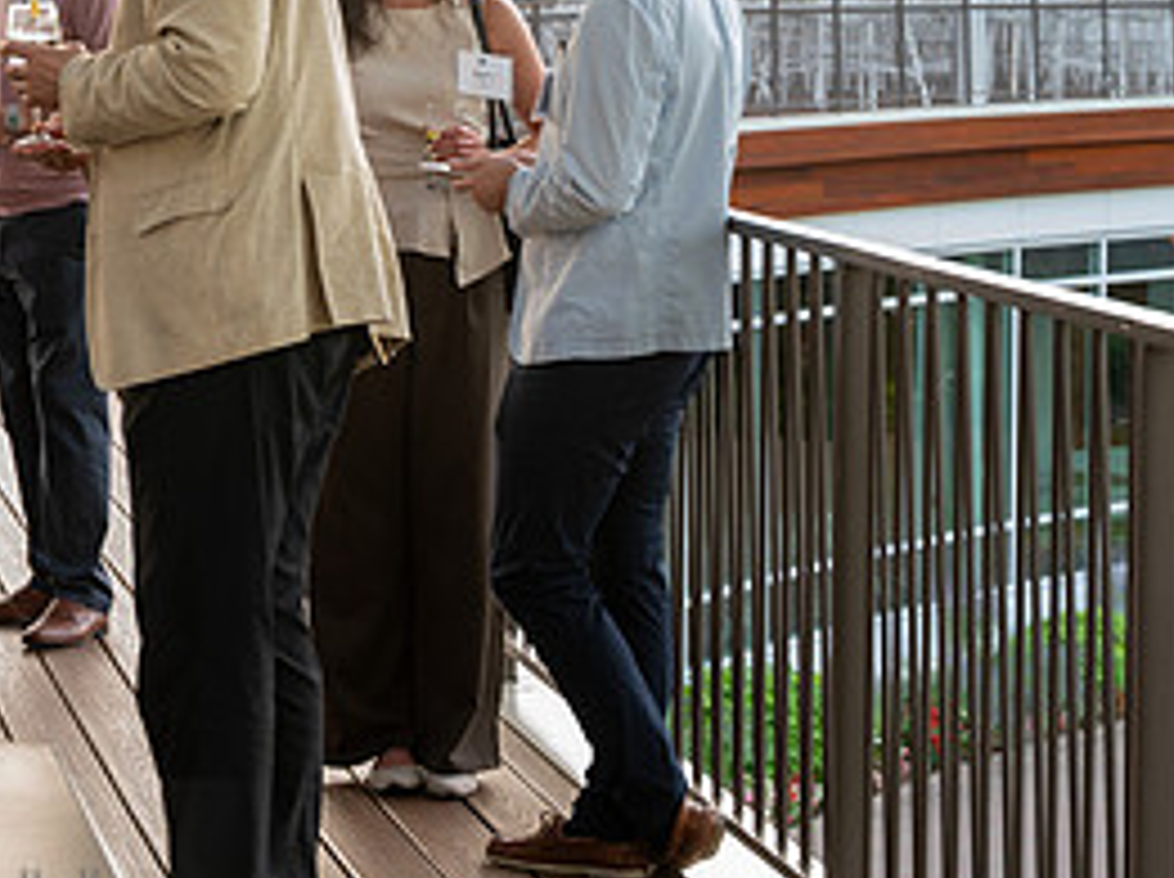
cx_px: 256
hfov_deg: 16.6
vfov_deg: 12.4
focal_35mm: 118
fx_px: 3996
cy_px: 114
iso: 400
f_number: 5
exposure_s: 1/30
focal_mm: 52
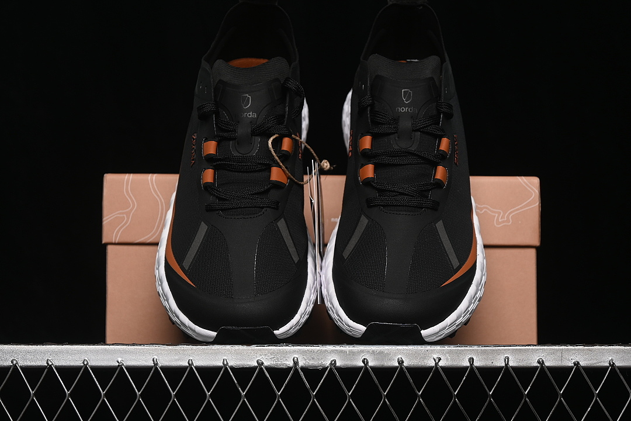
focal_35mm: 75
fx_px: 1314
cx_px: 316
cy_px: 210
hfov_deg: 27.0
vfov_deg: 18.2
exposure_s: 1/60
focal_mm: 50
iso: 160
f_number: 6.3
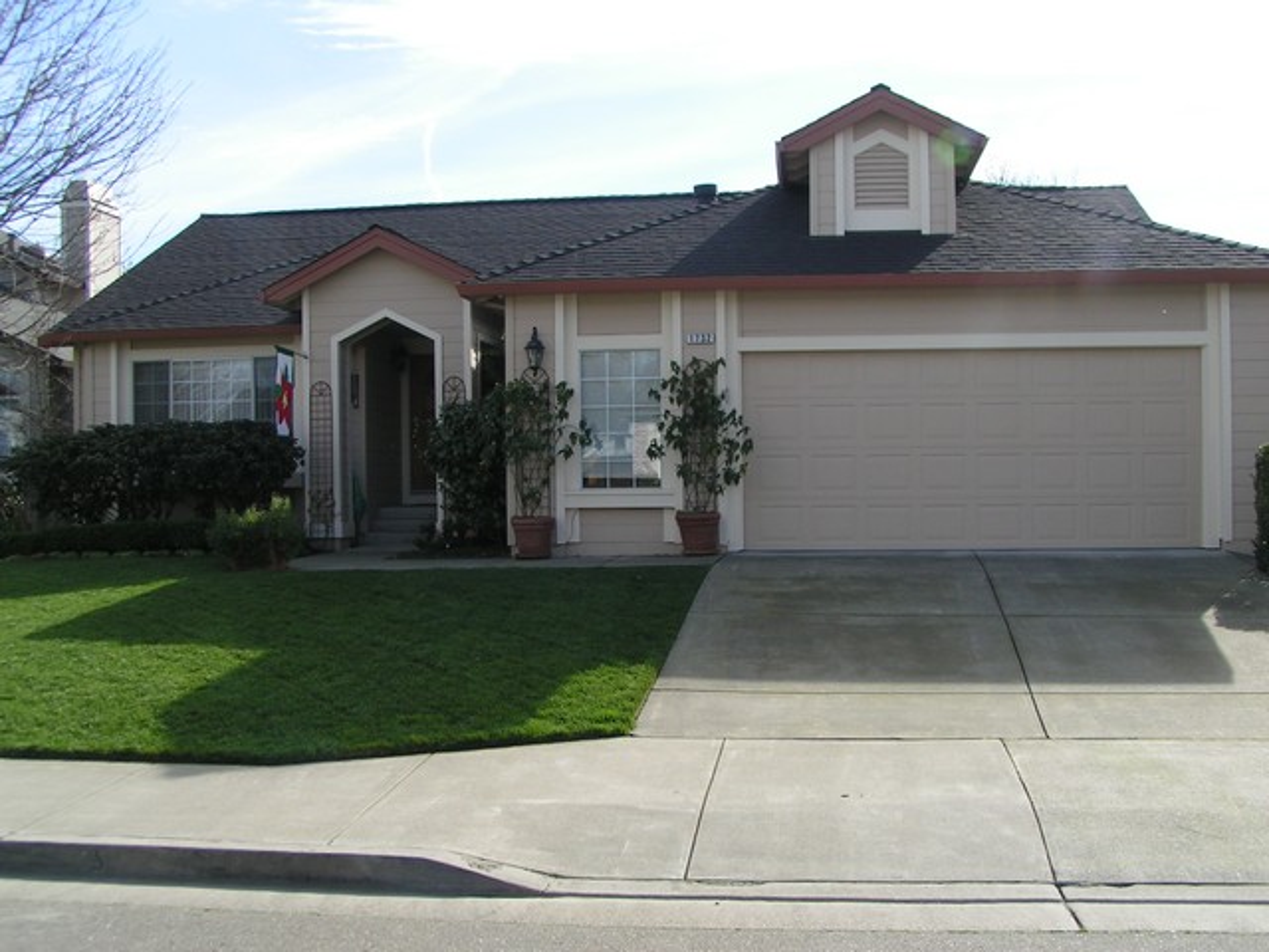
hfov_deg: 49.0
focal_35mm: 38
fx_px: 1393
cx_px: 634
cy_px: 476
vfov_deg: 37.7
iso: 50
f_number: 5.6
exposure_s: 1/200
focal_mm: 5.8
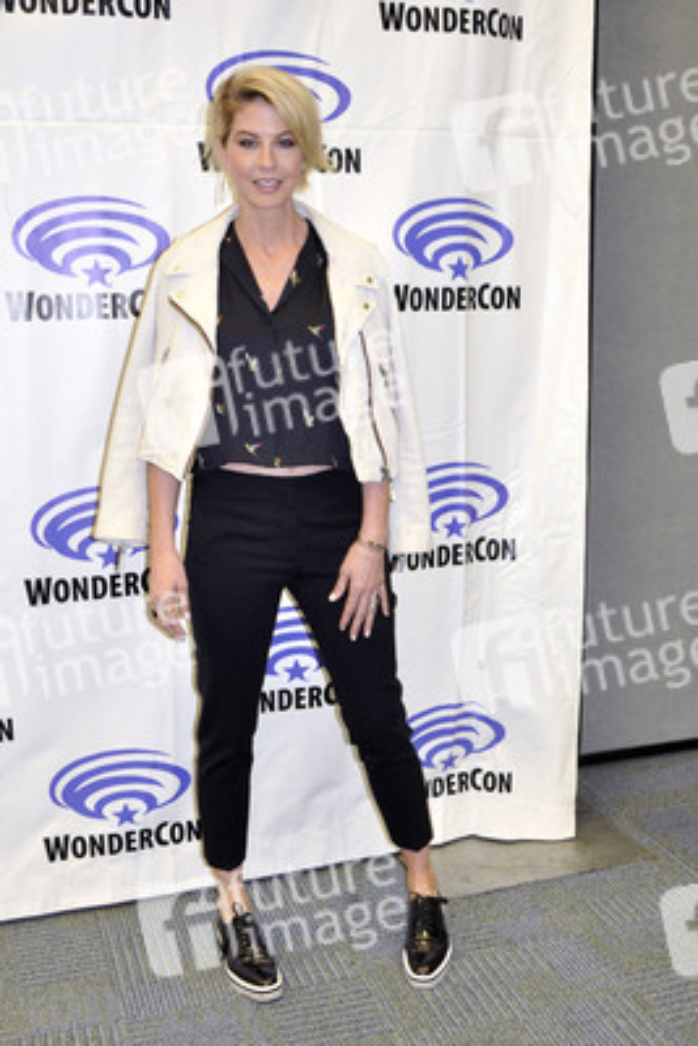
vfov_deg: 53.1
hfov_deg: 36.9
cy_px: 523
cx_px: 349
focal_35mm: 36
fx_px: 1046
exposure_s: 1/60
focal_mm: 24
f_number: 4.5
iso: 1000
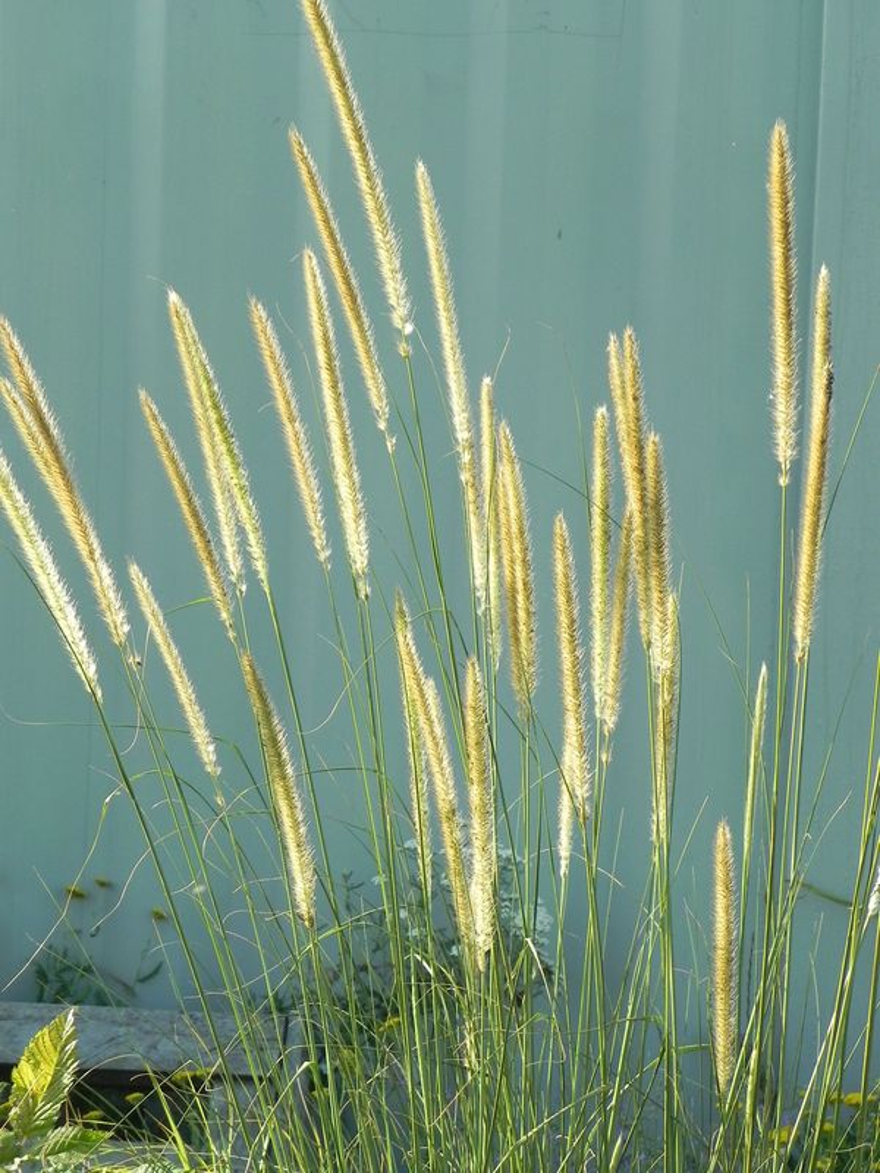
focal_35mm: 95
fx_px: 3220
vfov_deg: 20.7
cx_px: 440
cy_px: 586
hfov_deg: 15.6
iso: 160
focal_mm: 16.9
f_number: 4.5
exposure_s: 1/250
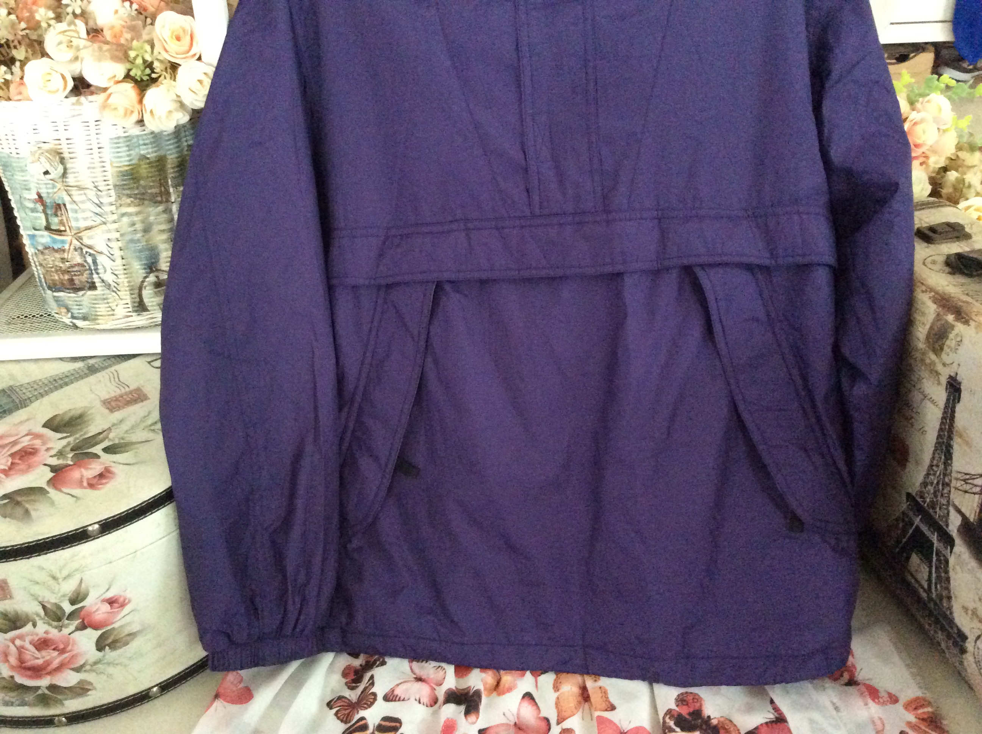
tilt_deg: -28.7
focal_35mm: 32
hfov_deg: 56.9
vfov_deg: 44.1
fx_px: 906
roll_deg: +4.7
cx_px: 491
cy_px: 367
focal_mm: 3.3
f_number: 2.4
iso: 500
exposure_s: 1/17
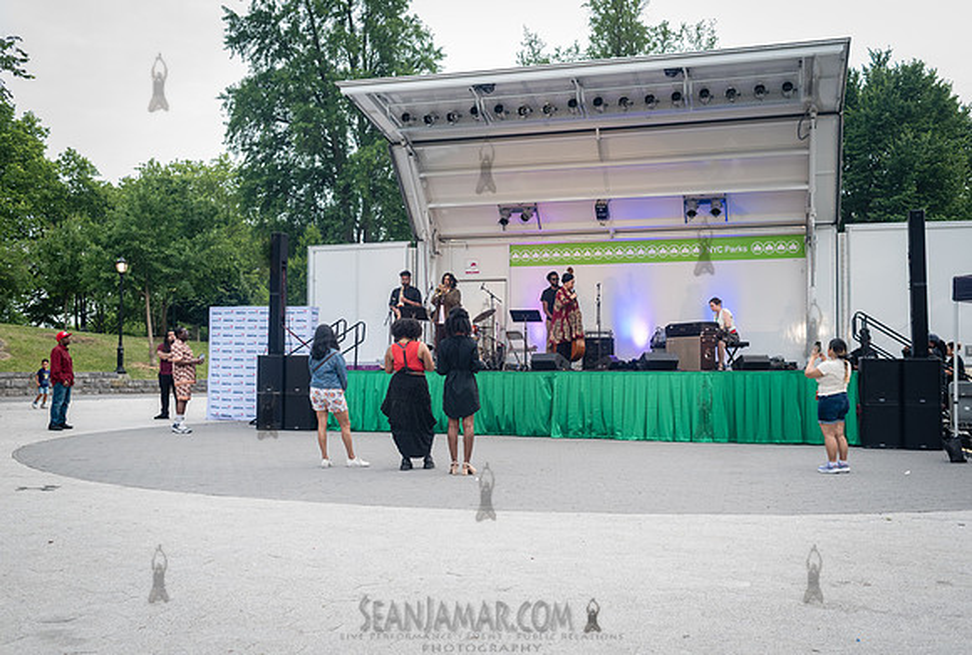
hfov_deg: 52.5
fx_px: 986
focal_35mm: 36
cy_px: 337
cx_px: 468
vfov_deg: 36.8
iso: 1000
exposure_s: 1/320
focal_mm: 35
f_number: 4.5
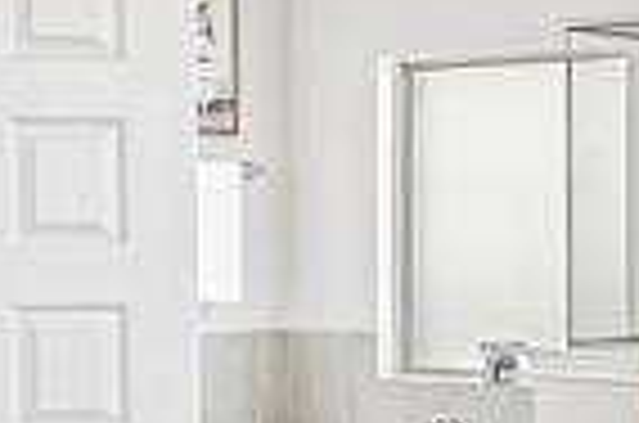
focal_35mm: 127
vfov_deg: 10.8
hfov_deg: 15.4
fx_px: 2242
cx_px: 828
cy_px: 252
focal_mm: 17.5
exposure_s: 1/60
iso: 400
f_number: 8
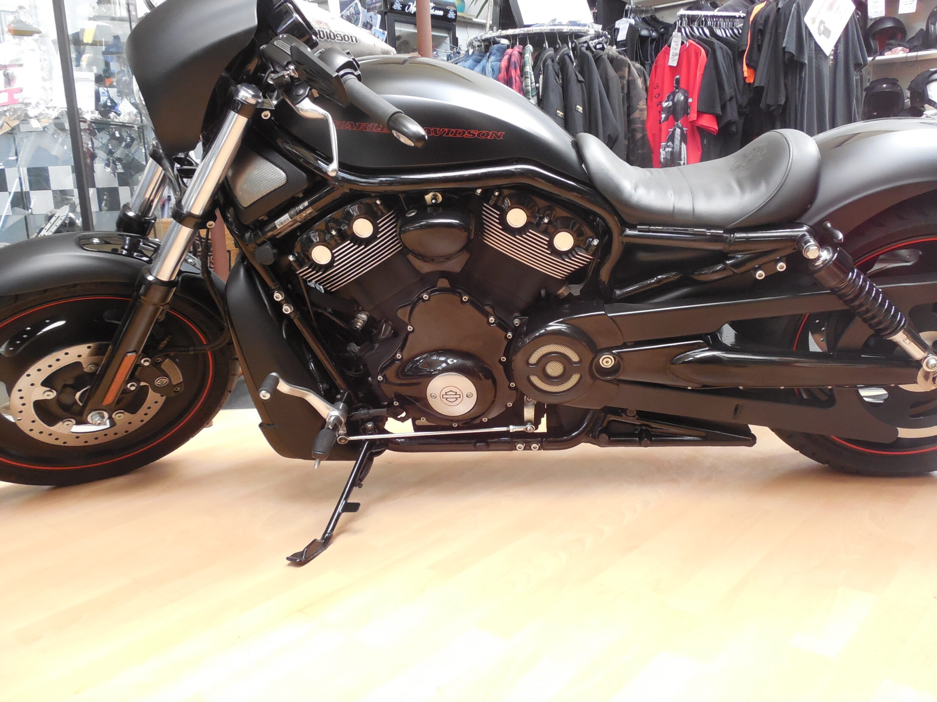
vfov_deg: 48.2
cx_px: 499
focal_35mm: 29
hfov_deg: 61.6
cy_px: 334
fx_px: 785
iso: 360
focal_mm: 4.5
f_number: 3.3
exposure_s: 1/30
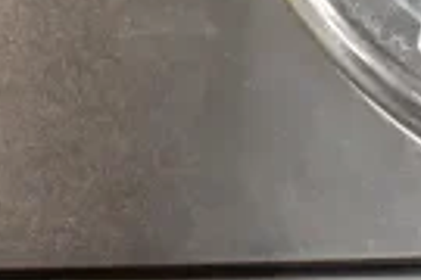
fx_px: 1663
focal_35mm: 142
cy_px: -310
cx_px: 727
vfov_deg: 9.0
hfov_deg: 13.2
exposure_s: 1/160
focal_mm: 21
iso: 6400
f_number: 6.3
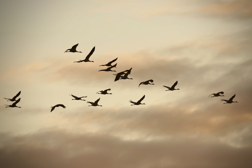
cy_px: 84
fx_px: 2802
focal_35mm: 400
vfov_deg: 3.4
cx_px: 126
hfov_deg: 5.1
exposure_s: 1/640
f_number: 8
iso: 200
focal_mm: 400
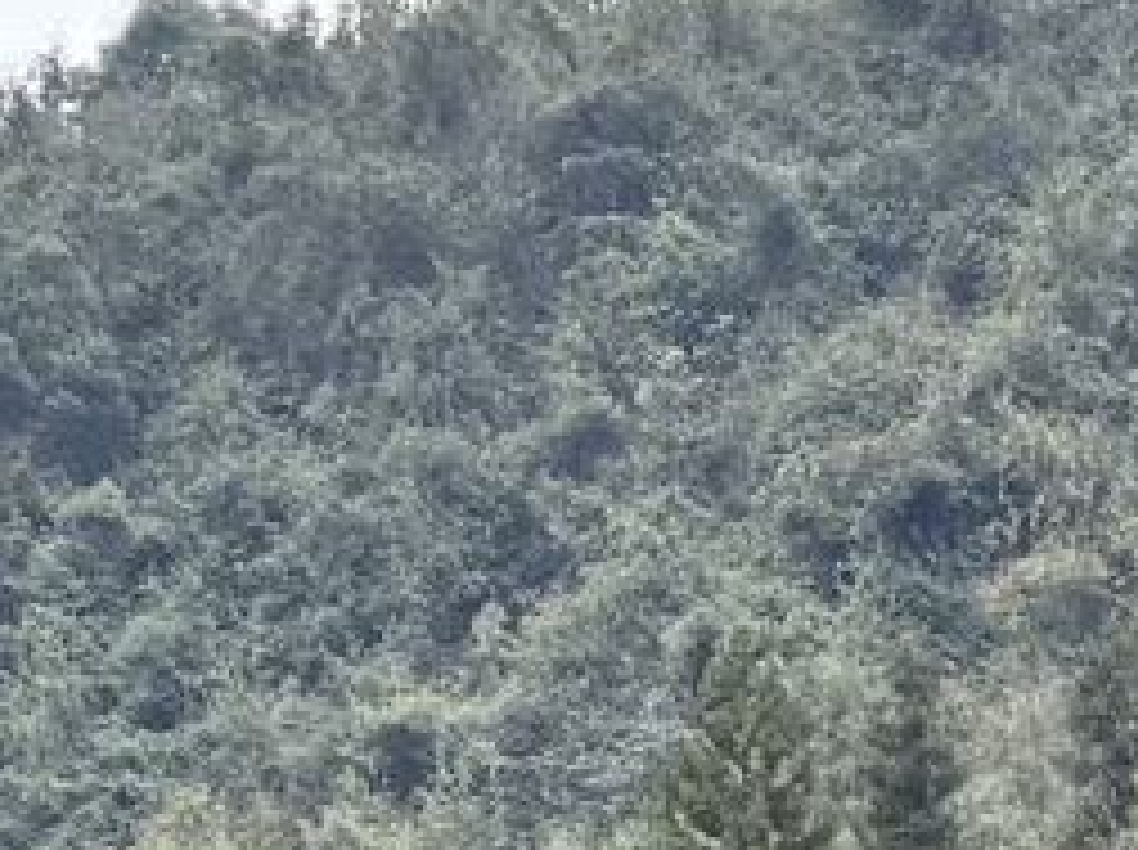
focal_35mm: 190
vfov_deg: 7.0
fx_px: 6237
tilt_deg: +8.7
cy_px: 2559
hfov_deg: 10.0
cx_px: 1795
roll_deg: +1.0
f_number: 1.78
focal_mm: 6.76
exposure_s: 1/328
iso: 80
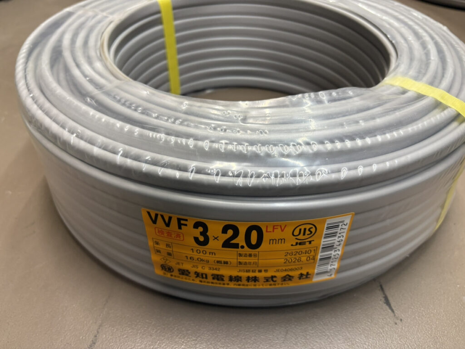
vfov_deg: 53.1
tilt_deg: -41.8
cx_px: 232
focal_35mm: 26
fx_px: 349
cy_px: 174
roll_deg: -0.2
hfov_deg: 67.3
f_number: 1.6
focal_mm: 5.96
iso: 100
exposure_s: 1/50
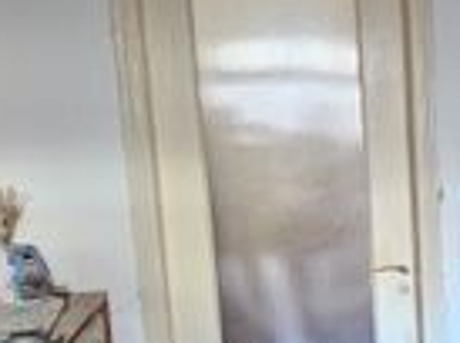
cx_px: 680
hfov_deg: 23.5
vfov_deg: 21.5
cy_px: 286
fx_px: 888
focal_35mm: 67
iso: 800
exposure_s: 1/25
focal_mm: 2.2
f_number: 2.2
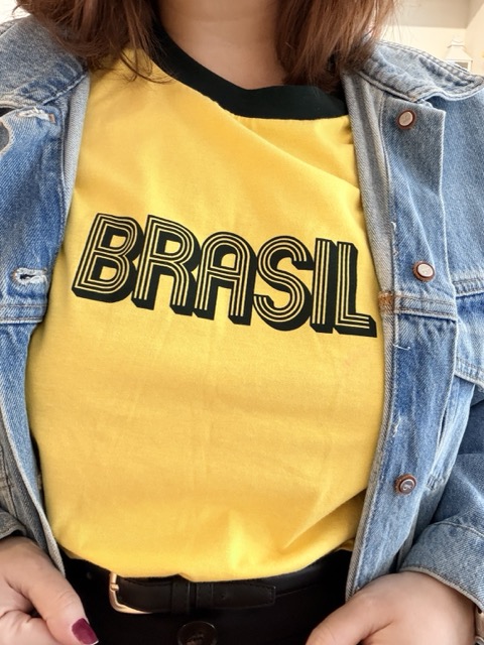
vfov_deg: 60.0
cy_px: 322
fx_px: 559
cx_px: 242
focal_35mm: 30
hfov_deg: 46.8
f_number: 1.9
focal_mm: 2.71
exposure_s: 1/45
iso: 320
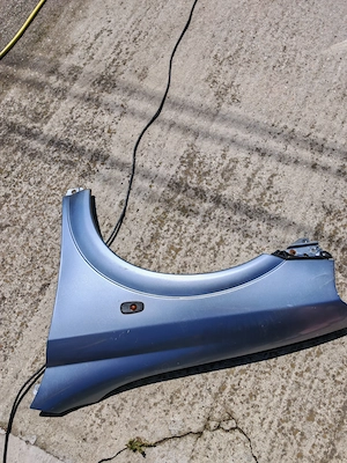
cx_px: 174
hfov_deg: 51.4
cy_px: 232
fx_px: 361
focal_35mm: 27
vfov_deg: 65.3
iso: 50
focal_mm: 6.83
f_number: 2
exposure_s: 1/2200
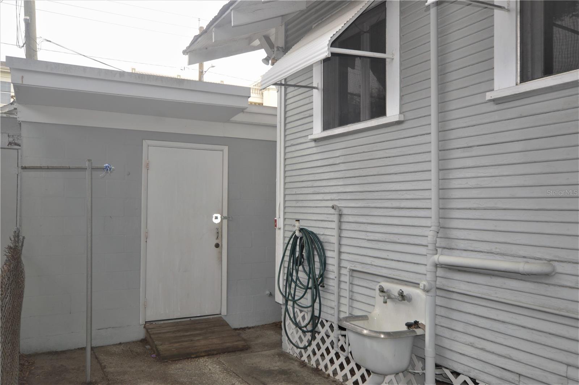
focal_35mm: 30
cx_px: 290
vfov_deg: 43.5
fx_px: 482
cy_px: 192
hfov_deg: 62.0
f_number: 5.6
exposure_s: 1/125
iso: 125
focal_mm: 20
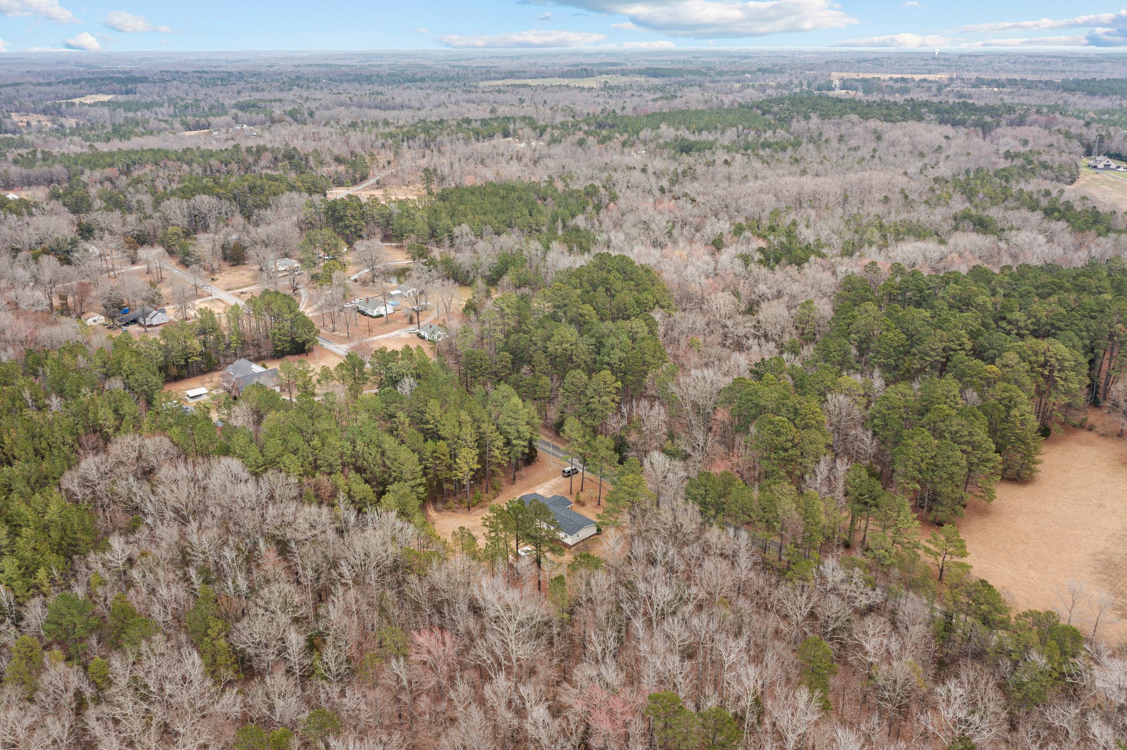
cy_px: 375
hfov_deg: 65.5
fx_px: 876
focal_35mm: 28
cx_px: 564
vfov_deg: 46.4
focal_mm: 10.26
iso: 100
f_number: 4.5
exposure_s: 1/160
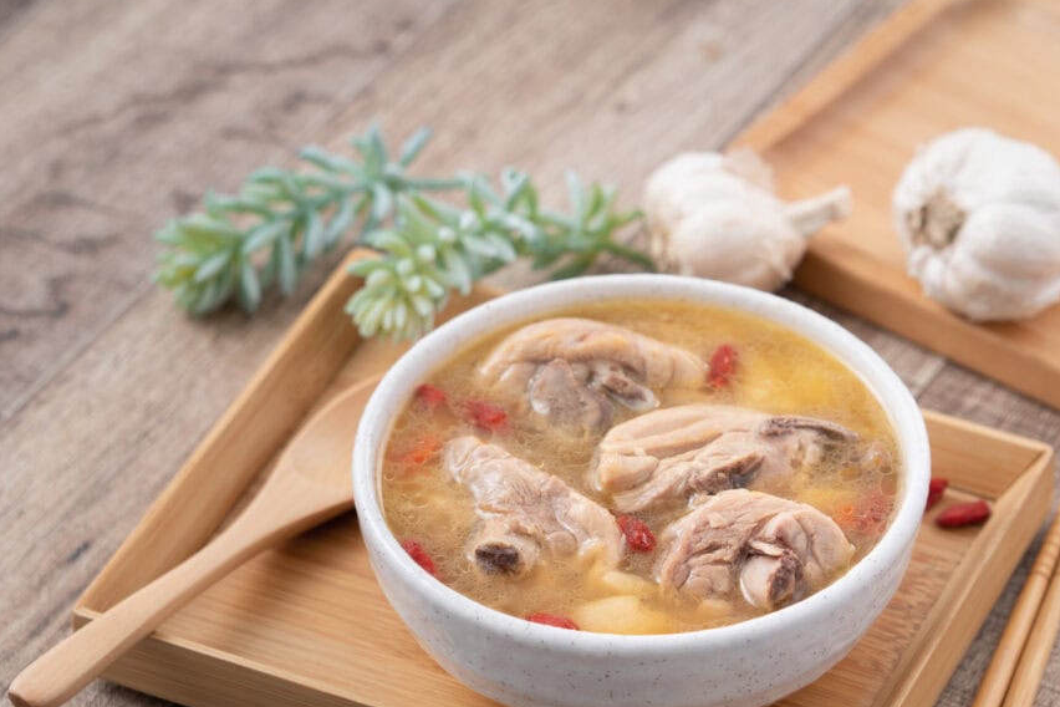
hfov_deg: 11.2
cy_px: 471
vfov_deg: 7.5
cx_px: 623
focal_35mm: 183
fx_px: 5388
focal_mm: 130
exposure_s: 1/200
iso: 100
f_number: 6.3
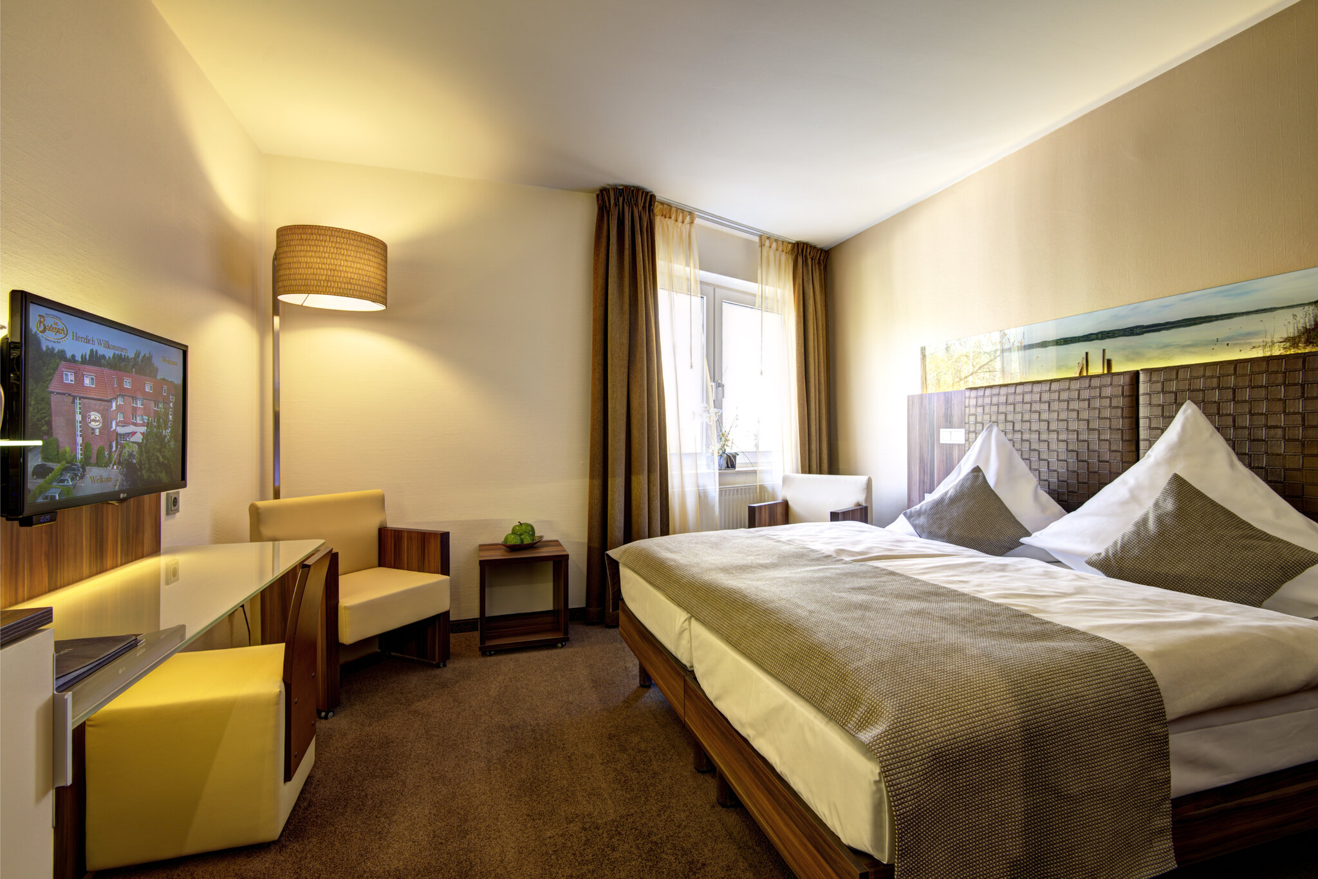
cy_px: 440
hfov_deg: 96.7
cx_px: 659
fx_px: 586
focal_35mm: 16
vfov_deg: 73.7
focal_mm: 16
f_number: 8
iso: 200
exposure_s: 1/2
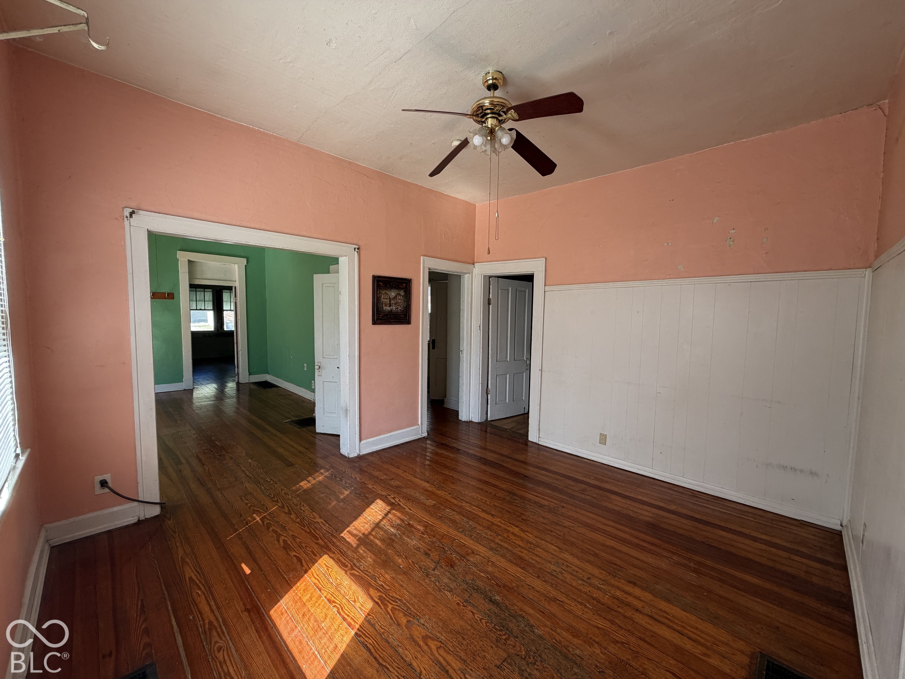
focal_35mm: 14
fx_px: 366
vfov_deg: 85.7
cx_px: 452
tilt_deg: -3.9
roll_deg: -0.2
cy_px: 340
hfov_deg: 102.1
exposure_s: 1/121
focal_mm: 2.22
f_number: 2.2
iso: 100
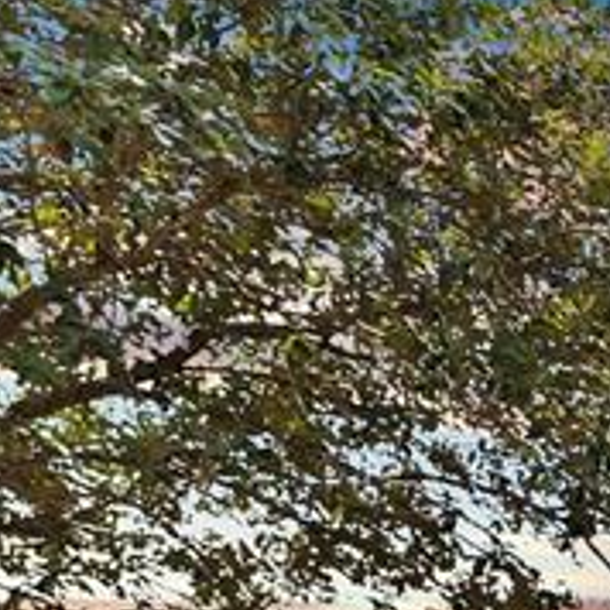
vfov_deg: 16.1
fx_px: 1754
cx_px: 1731
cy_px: 1151
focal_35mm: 88
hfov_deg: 12.0
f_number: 10
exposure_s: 1/100
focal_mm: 18
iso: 640
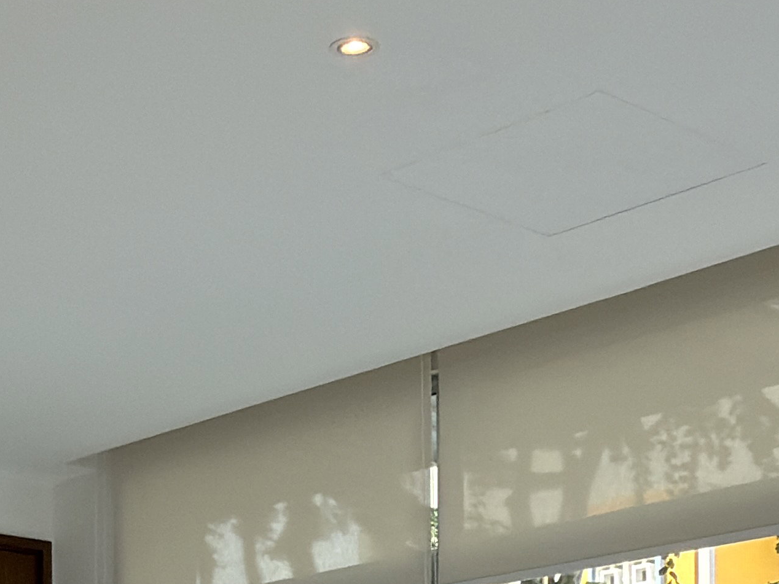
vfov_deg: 15.0
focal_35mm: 89
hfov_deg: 21.9
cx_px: 244
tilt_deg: -0.7
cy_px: 946
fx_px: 2003
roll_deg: +0.1
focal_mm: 2.22
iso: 50
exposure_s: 1/121
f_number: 2.2
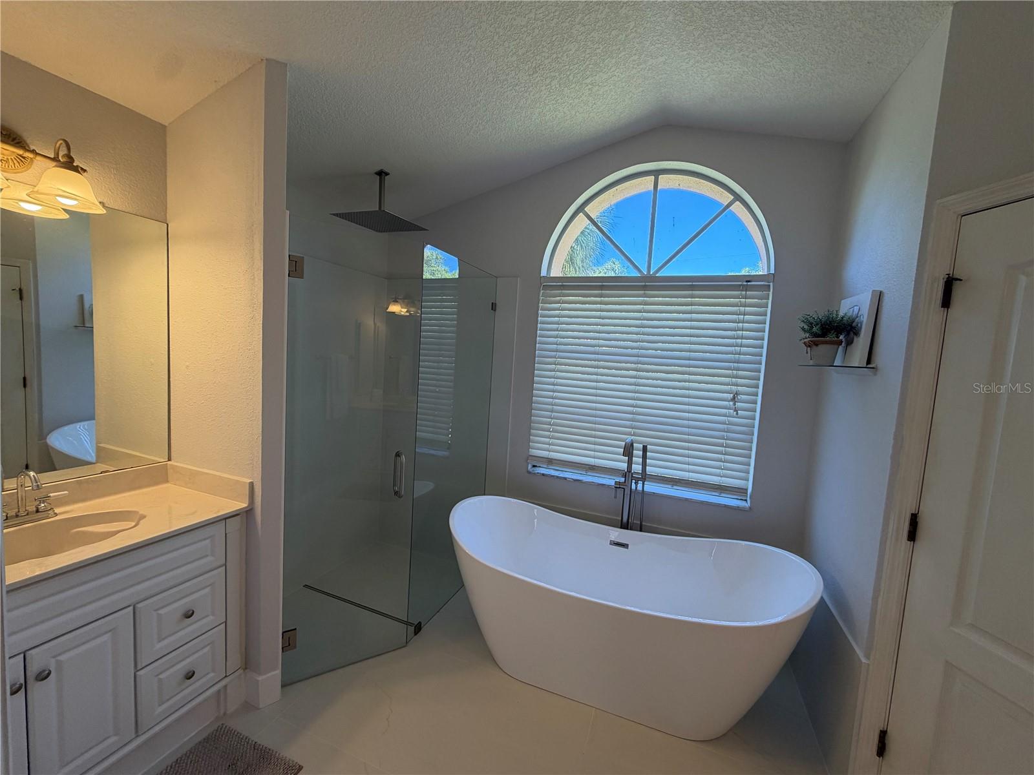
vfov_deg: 85.7
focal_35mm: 14
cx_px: 517
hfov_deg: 102.1
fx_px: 418
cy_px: 388
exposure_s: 1/120
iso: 125
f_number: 2.2
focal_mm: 2.22
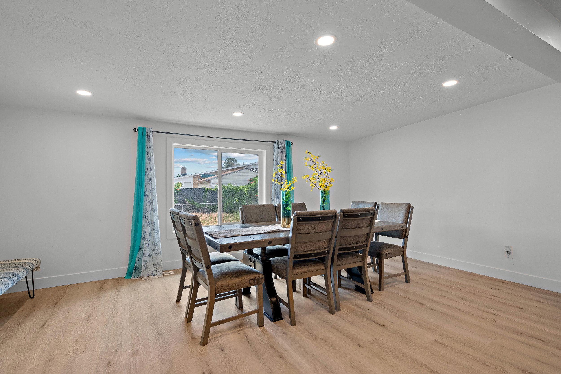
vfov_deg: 68.9
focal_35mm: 18
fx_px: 273
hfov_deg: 91.6
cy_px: 187
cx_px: 280
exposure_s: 1/250
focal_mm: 17.5
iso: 500
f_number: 8
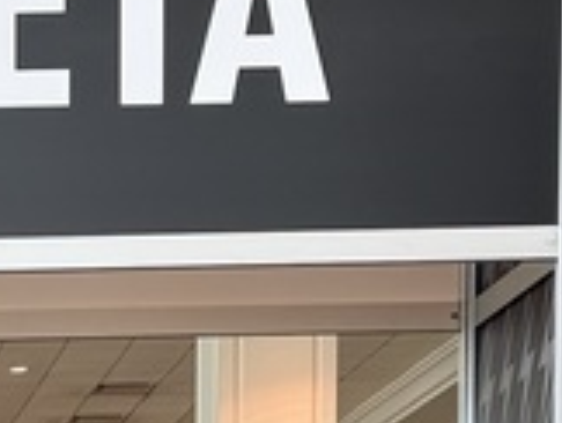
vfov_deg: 8.4
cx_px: -382
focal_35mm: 164
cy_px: 999
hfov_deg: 11.3
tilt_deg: -2.3
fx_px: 2667
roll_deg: +0.5
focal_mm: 5.96
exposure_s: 1/60
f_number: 1.6
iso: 64
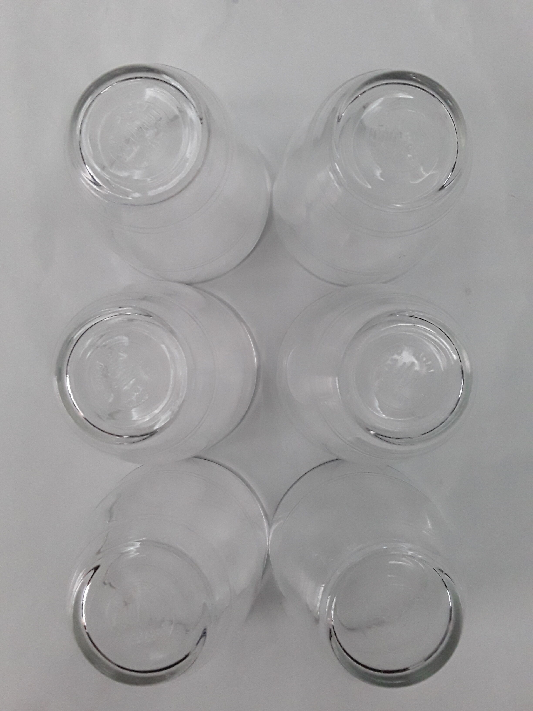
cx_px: 266
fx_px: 554
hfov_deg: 51.4
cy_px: 356
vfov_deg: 65.3
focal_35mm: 27
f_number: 1.9
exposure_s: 1/33
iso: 200
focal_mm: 2.91
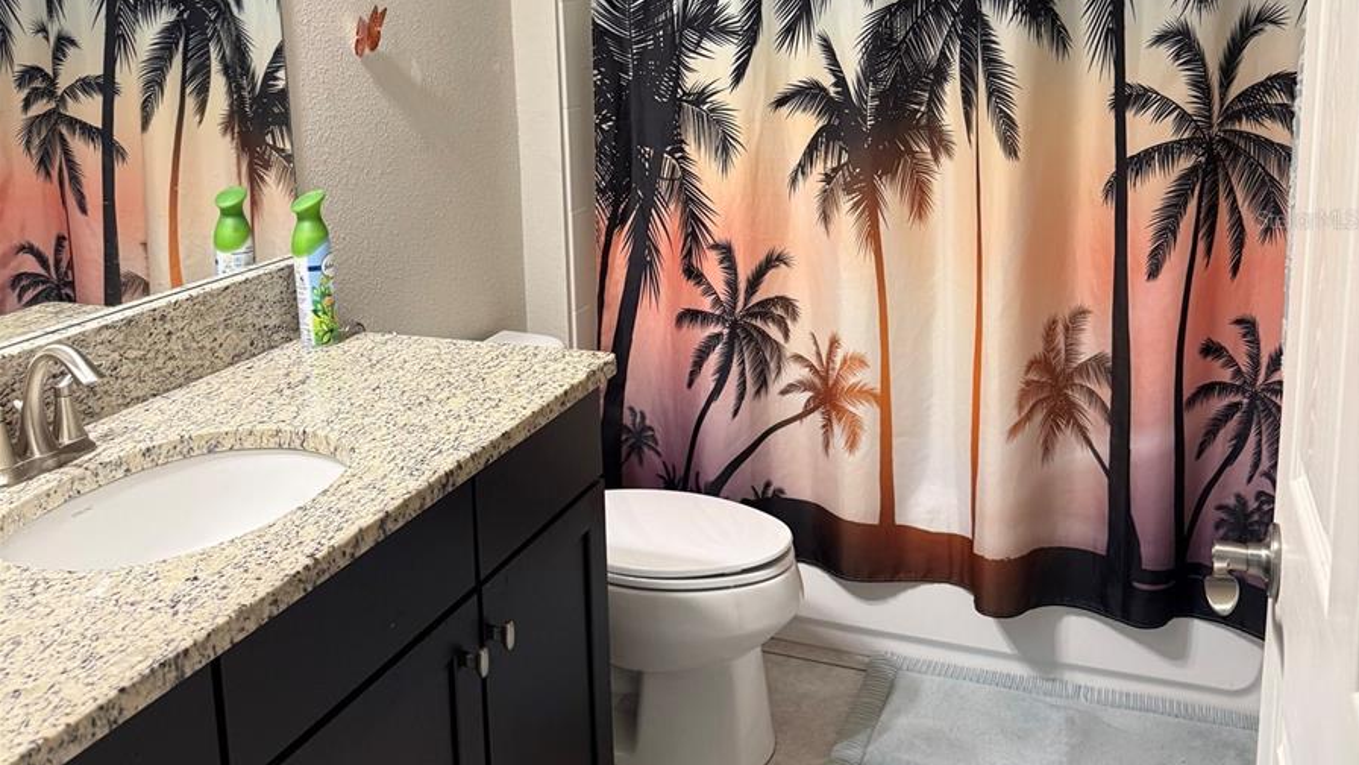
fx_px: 1261
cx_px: 681
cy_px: 219
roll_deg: +1.4
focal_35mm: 35
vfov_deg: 33.2
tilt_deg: -10.1
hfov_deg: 56.6
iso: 250
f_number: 1.78
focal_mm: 6.76
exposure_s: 1/60
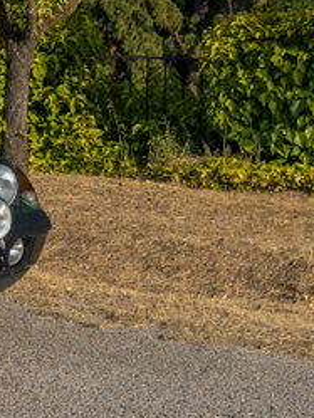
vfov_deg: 12.7
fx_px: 1862
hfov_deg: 9.0
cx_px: -329
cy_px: 33
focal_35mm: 154
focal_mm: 34.7
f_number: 5
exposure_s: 1/400
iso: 100
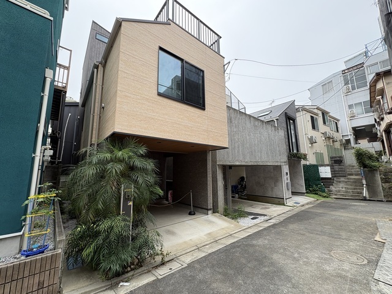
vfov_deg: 85.7
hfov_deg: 102.1
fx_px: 159
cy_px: 147
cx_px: 196
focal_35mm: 14
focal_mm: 2.22
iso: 40
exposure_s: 1/518
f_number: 2.2
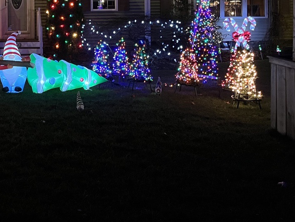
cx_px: -2
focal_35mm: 55
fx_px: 469
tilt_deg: -0.2
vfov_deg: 25.6
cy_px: 16
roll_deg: +0.5
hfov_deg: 32.1
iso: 640
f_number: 1.6
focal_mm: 5.1
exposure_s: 1/30
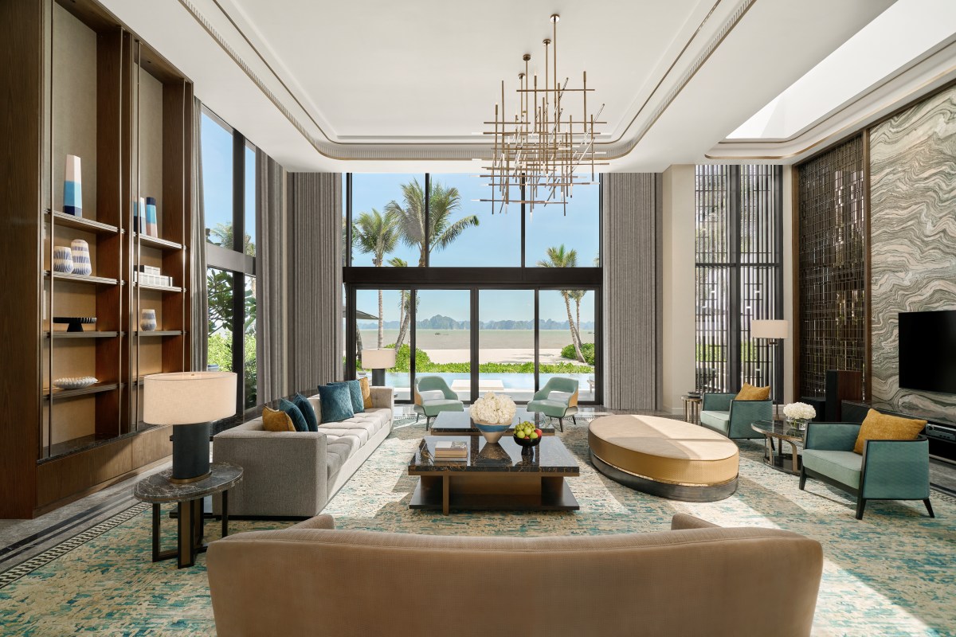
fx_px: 398
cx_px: 478
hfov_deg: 100.4
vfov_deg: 77.3
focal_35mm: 15
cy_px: 318
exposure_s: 1/250
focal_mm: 15
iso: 800
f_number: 5
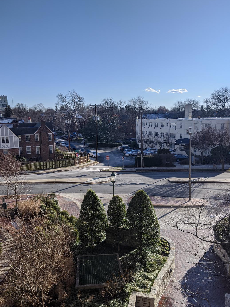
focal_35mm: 30
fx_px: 266
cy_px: 165
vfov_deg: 59.9
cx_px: 106
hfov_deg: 46.8
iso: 63
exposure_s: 1/3906
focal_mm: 4.44
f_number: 1.8
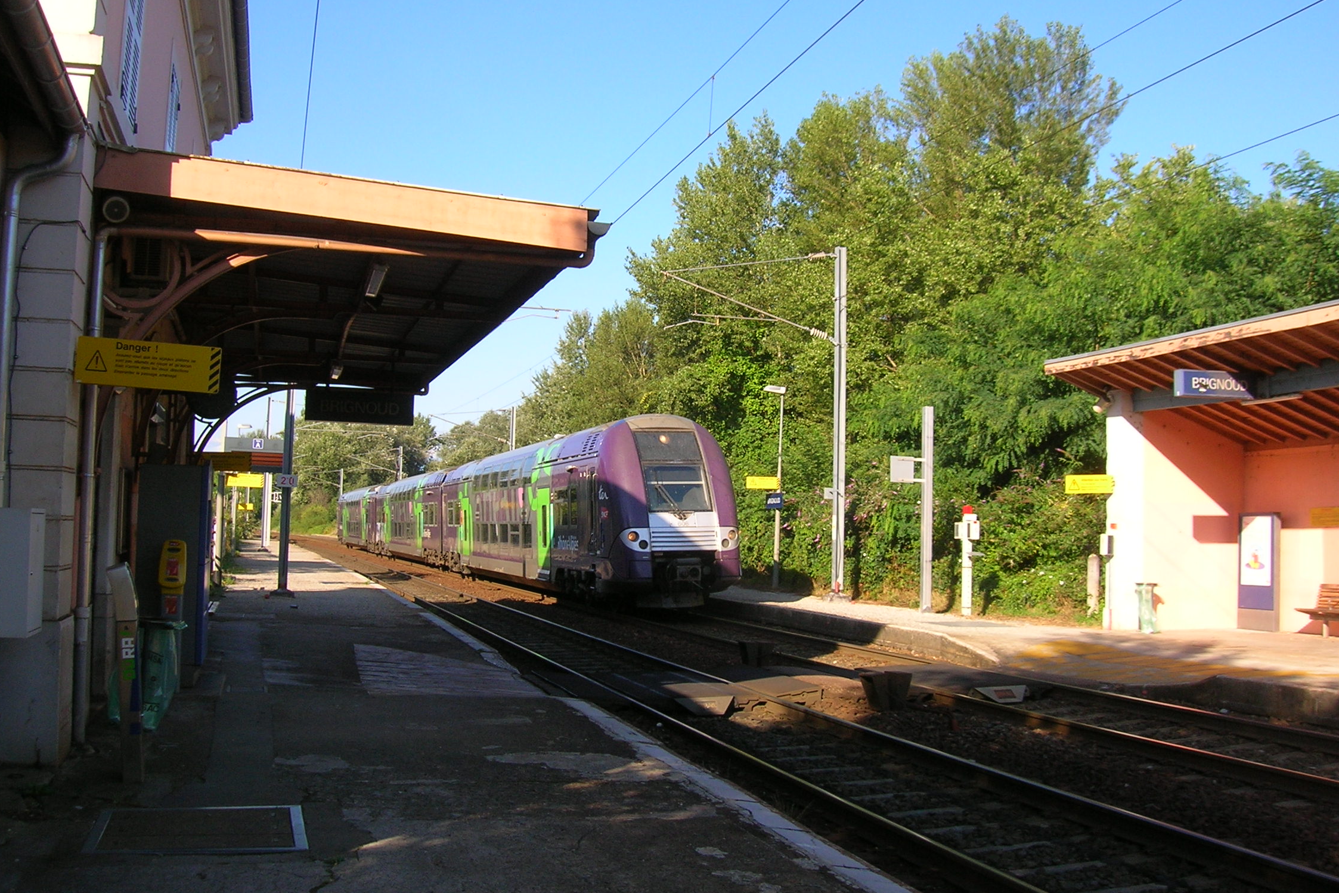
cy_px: 395
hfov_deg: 53.1
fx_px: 1339
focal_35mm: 36
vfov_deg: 36.8
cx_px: 665
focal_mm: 5.7
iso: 50
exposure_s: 1/202
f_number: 4.9
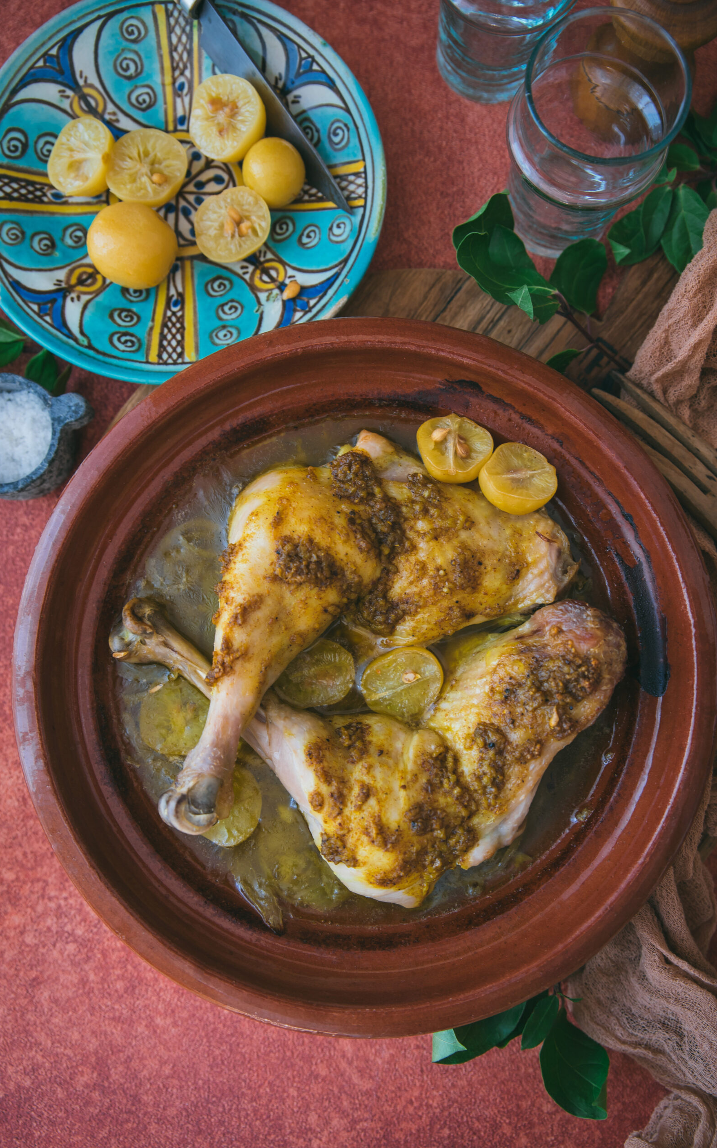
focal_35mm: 32
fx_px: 1001
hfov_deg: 39.4
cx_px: 368
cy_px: 580
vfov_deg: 59.7
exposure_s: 1/50
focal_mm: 31
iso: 160
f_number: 3.5
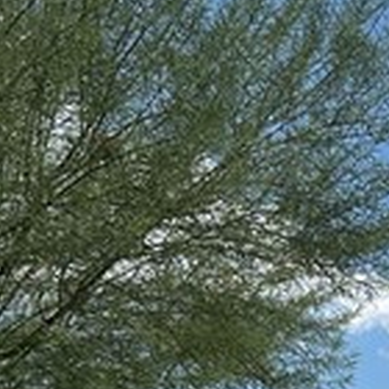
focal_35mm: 155
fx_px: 1971
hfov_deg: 10.8
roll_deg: +0.0
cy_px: 700
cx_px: 620
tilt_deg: -2.4
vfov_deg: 10.6
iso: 80
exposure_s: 1/8929
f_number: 1.78
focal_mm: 6.86
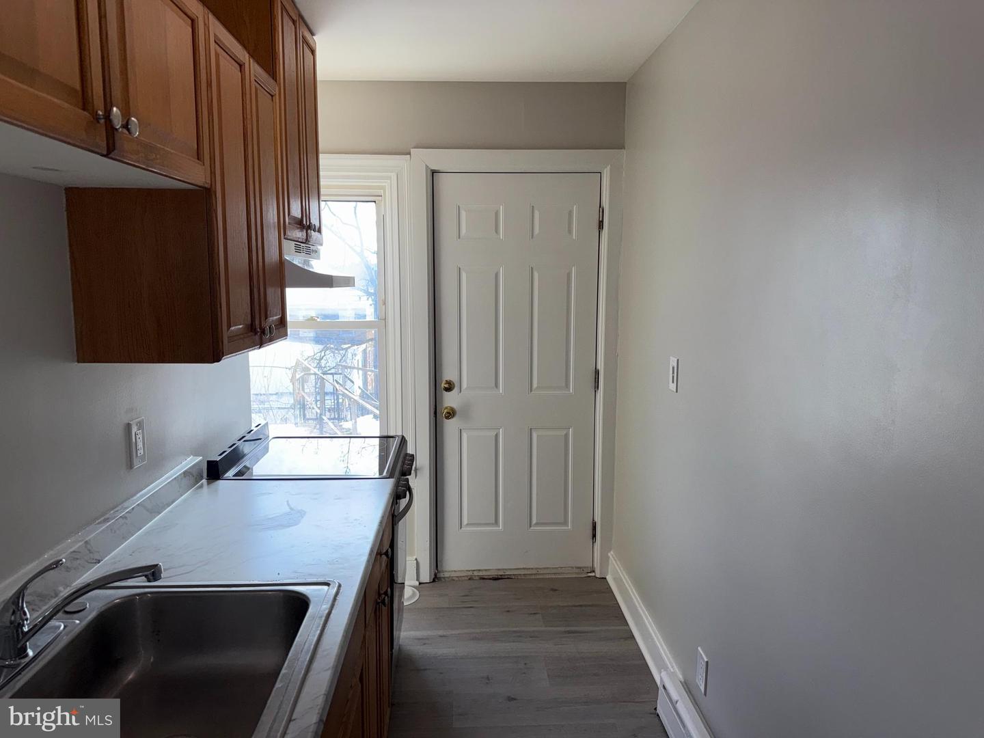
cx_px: 492
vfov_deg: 56.8
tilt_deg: -7.3
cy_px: 369
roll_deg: -0.3
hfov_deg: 71.6
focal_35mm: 24
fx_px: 682
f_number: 1.78
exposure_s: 1/677
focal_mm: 6.76
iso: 80
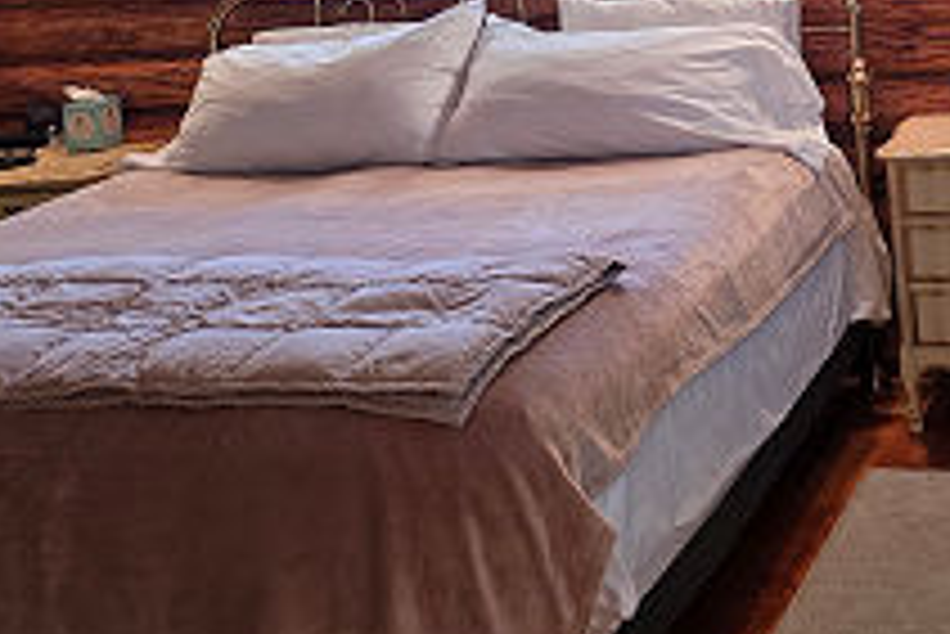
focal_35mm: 68
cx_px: 873
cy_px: -234
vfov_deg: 18.4
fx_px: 1796
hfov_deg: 28.4
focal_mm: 6.3
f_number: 1.7
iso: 200
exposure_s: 1/120
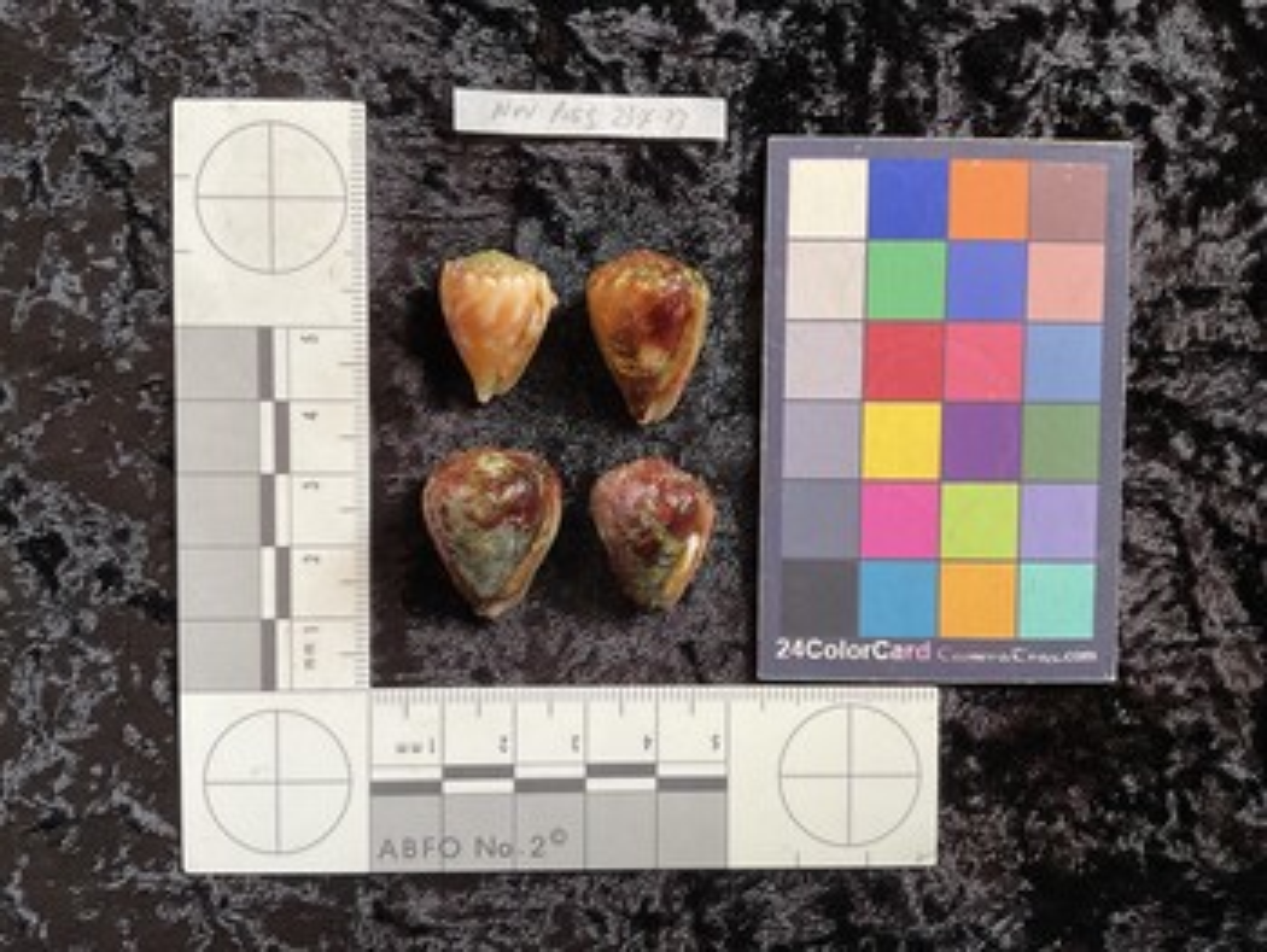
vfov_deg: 48.3
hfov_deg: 61.6
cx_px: 634
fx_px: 1062
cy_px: 476
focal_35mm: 29
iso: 64
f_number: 1.8
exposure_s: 1/60
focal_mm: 3
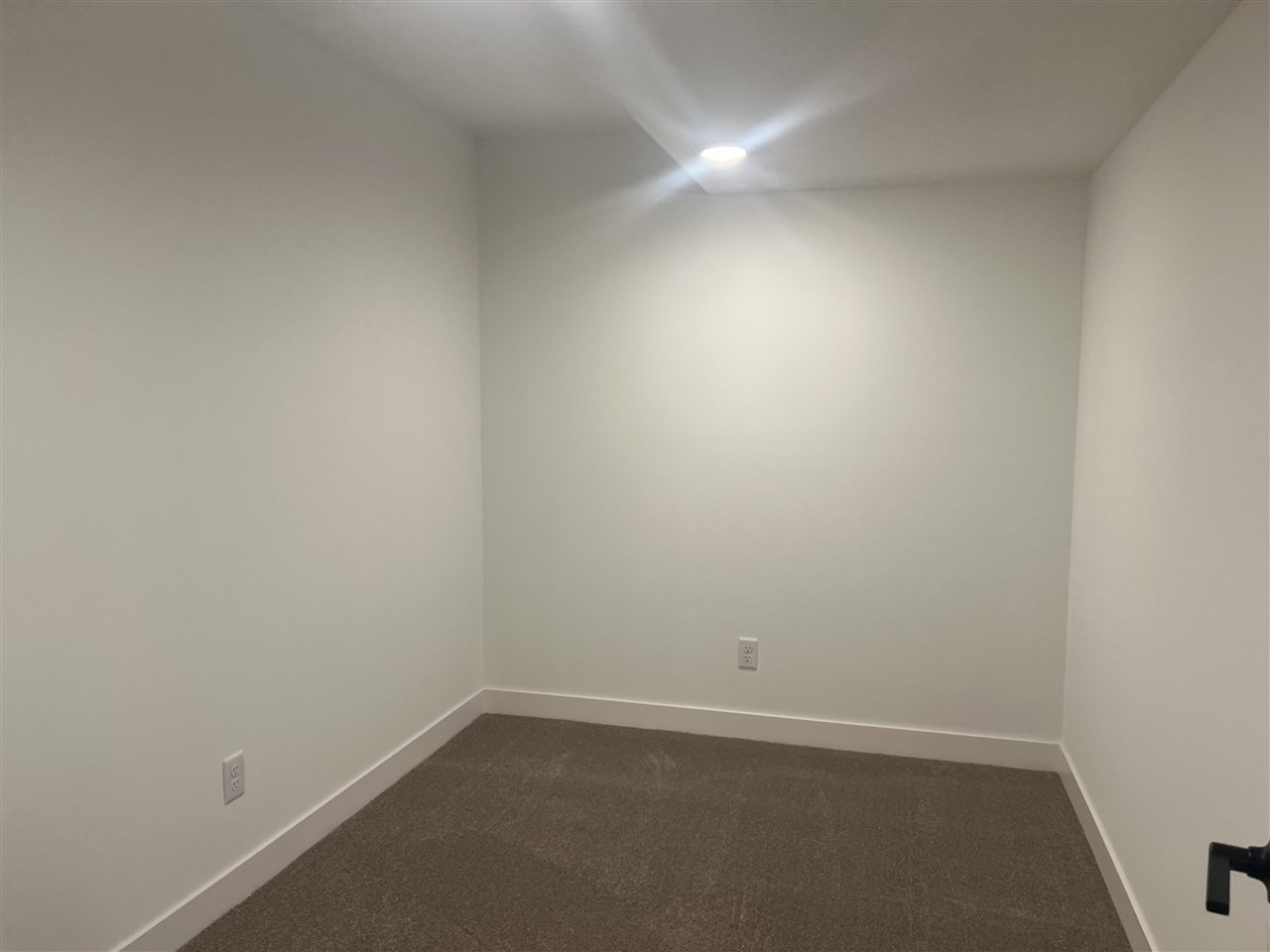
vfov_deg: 53.1
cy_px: 476
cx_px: 635
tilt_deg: -3.7
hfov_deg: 67.3
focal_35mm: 26
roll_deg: +0.3
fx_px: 954
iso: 80
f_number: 1.5
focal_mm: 5.7
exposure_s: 1/120
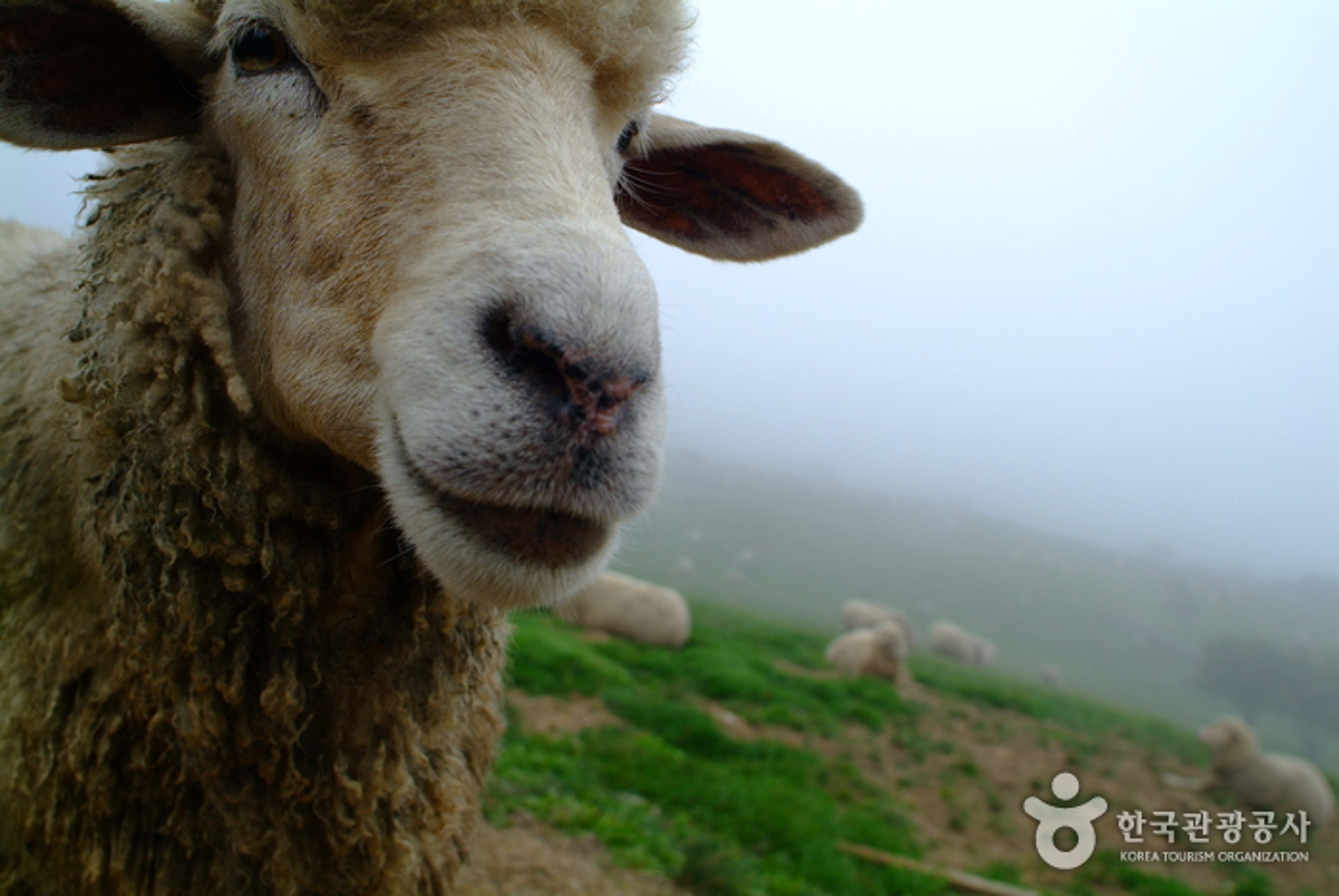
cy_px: 448
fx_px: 1117
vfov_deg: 43.7
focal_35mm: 30
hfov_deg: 61.9
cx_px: 670
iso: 200
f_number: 6.7
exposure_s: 1/180
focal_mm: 20
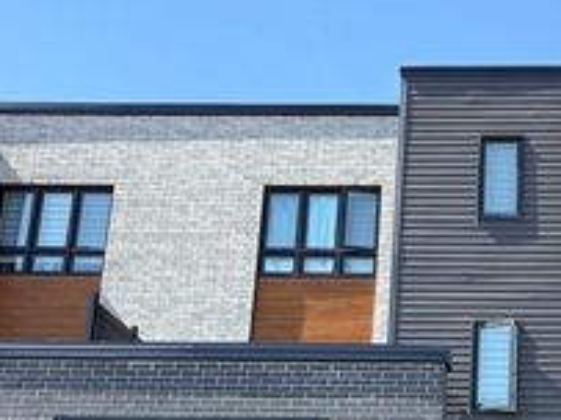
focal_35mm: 64
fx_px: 1037
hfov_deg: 28.5
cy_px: 427
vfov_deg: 22.0
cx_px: 555
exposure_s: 1/933
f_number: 1.6
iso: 50
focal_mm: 5.96
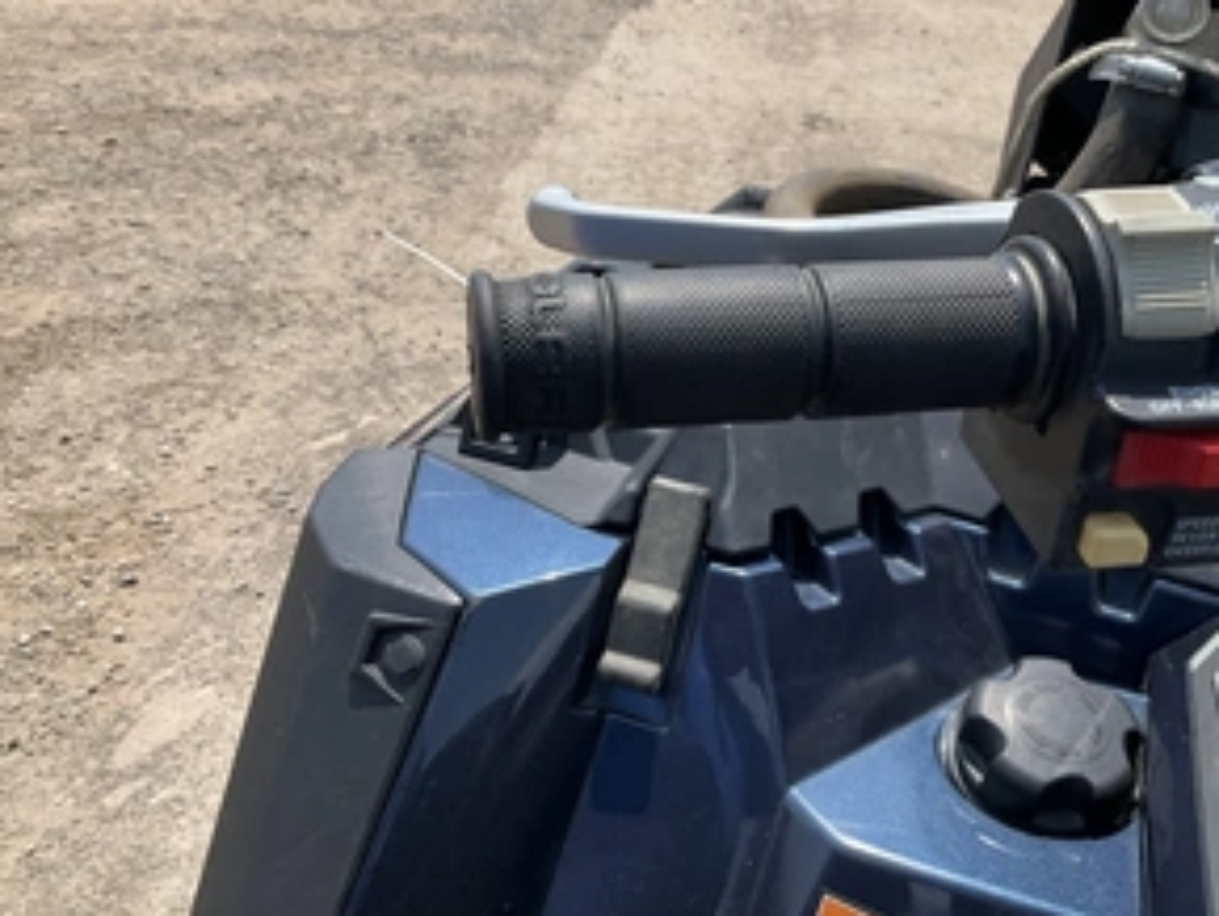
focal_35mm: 40
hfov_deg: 46.6
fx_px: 1410
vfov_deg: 36.0
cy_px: 429
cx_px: 702
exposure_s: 1/1534
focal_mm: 3
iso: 25
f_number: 1.8
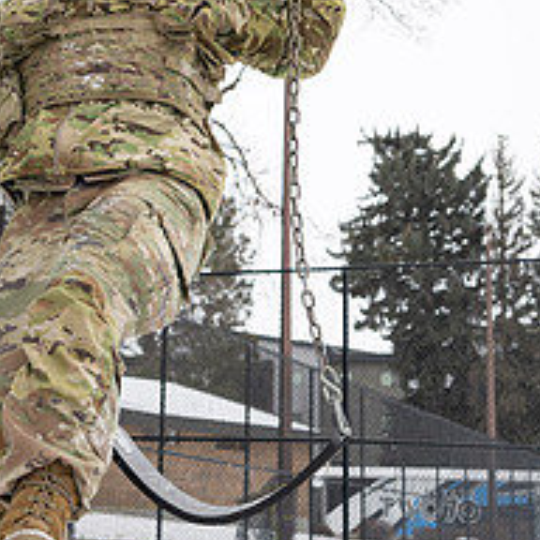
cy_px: 181
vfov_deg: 22.4
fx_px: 1359
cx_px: 90
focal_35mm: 77
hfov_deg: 22.1
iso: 220
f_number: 4
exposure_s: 1/800
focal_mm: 30
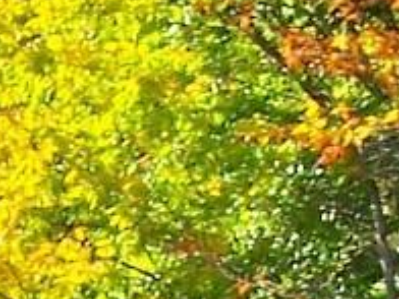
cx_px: -269
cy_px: 793
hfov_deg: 6.5
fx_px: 3469
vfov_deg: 4.8
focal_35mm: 301
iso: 80
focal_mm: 6.3
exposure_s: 1/640
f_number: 2.8
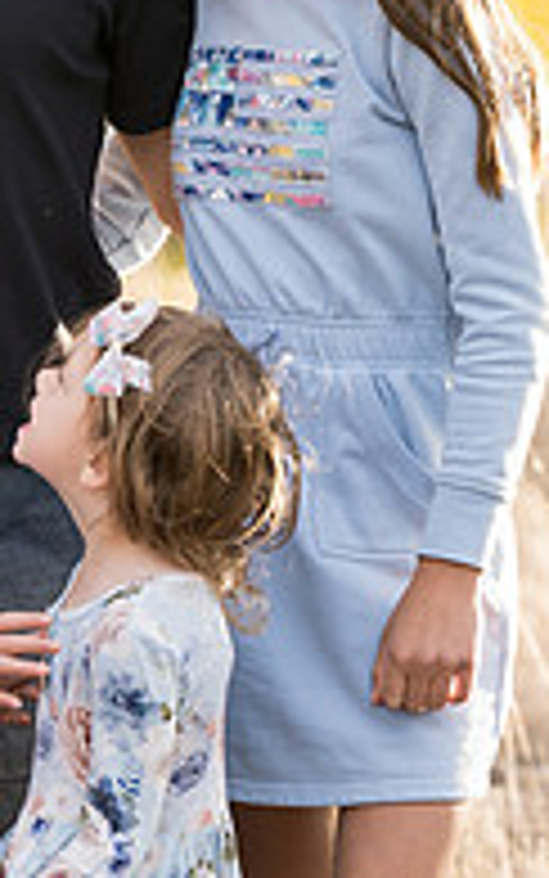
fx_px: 8038
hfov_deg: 3.9
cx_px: -243
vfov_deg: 6.2
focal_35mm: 336
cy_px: 263
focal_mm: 111
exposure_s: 1/320
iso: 1000
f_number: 3.5
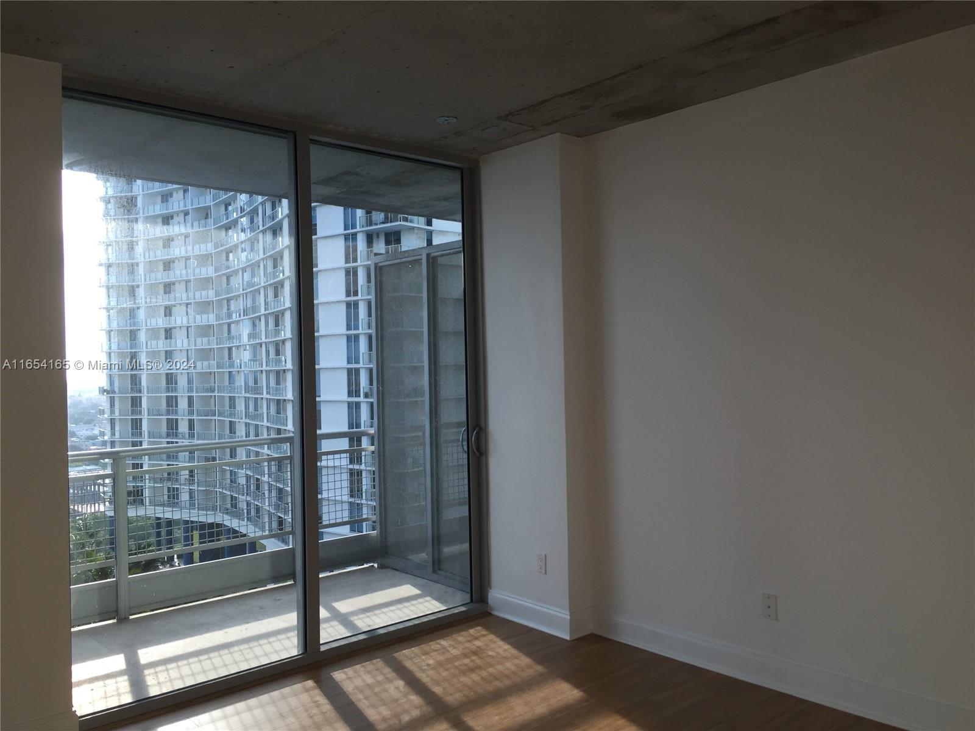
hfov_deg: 61.7
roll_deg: +0.4
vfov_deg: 48.2
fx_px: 817
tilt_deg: +0.5
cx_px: 488
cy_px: 366
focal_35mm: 29
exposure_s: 1/184
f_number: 2.2
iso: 32
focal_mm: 4.15
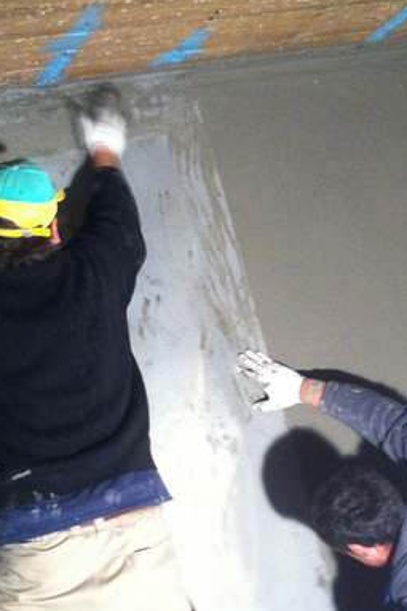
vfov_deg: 26.6
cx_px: 275
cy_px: 345
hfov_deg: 17.9
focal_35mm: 76
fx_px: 1290
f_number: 2.8
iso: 200
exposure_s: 1/15
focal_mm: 3.85
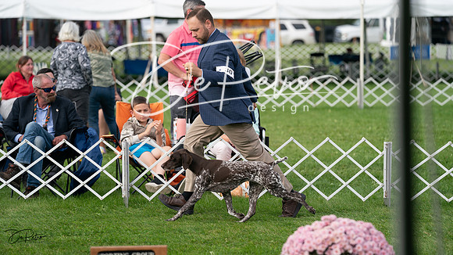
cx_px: 226
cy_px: 128
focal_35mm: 161
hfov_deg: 13.3
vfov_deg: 7.5
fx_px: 1937
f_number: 3.5
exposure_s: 1/1600
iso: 250
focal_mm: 154
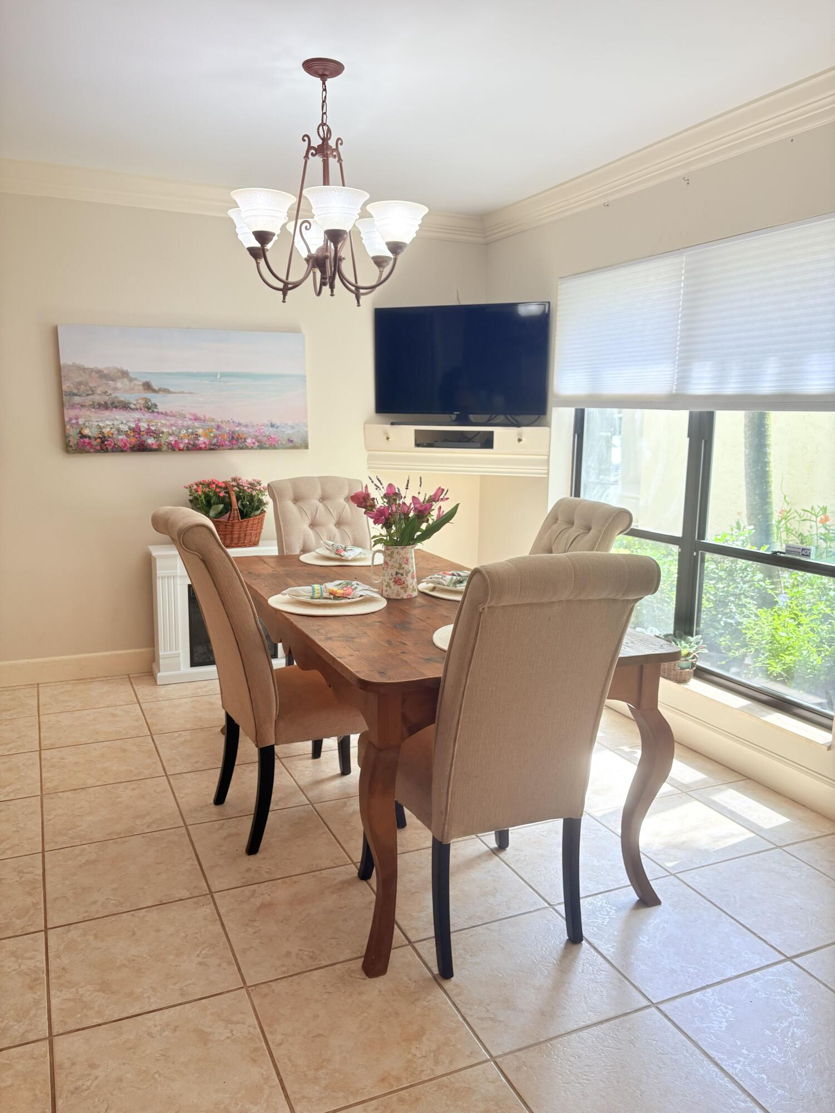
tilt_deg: -10.0
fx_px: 836
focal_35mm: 26
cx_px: 418
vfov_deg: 67.3
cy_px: 556
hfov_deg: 53.1
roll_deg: -1.2
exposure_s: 1/137
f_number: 1.6
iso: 32
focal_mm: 5.96
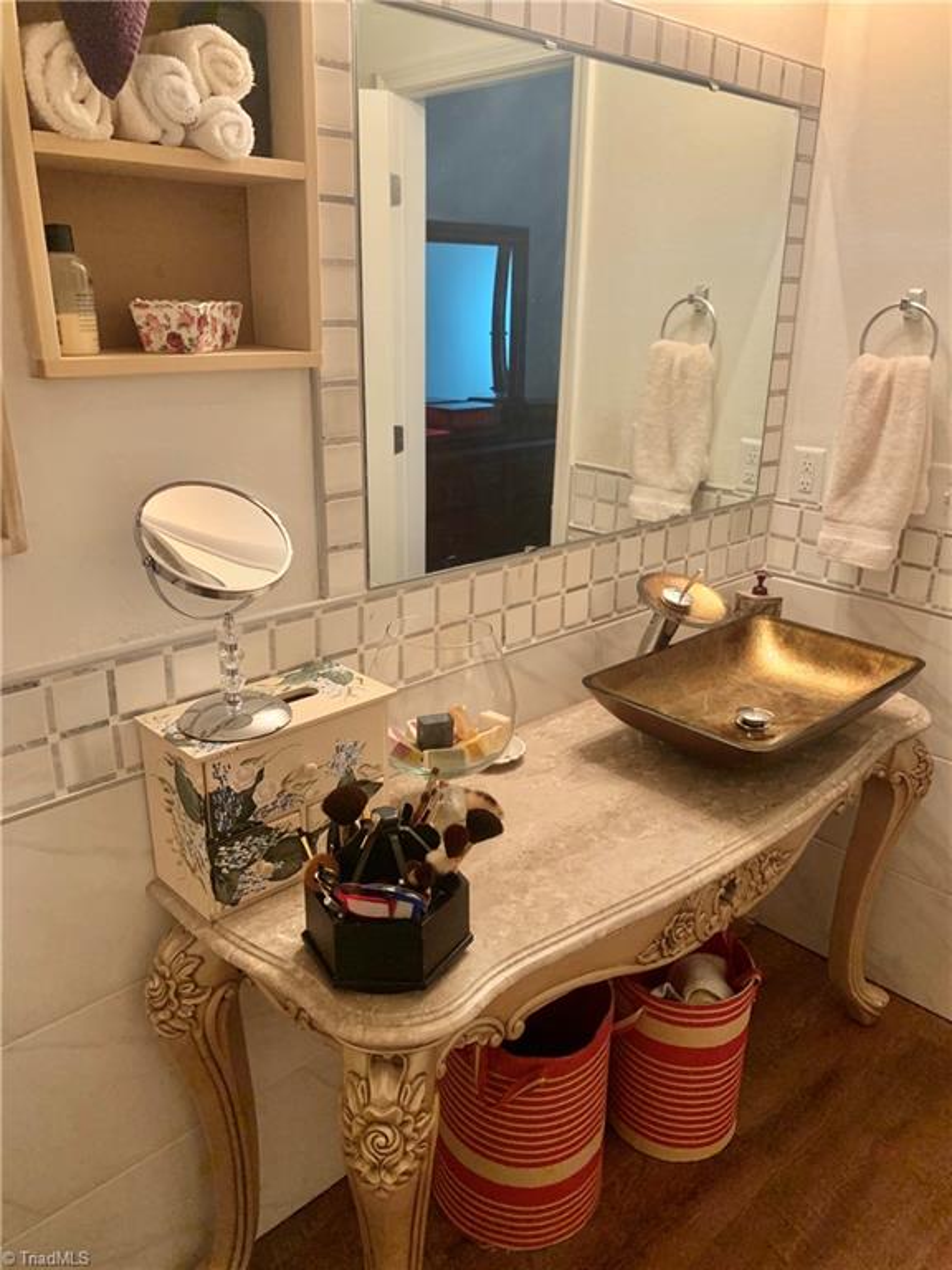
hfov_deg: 53.1
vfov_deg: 67.3
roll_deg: -0.9
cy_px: 635
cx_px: 476
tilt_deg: -19.0
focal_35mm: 26
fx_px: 953
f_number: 1.8
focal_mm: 4.25
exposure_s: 1/40
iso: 250
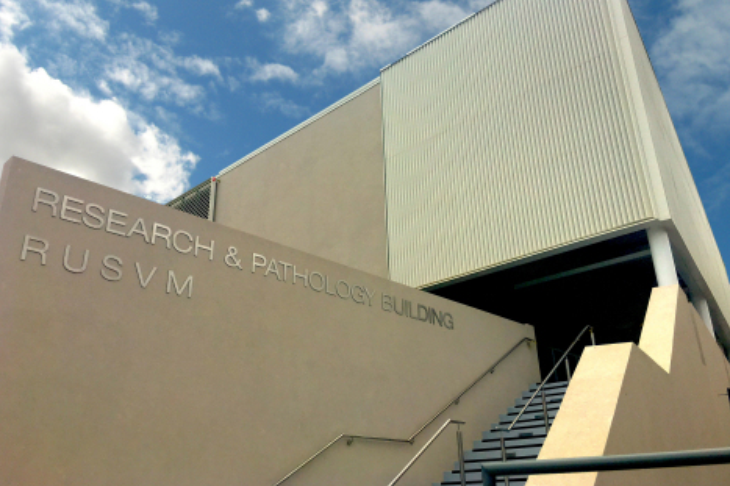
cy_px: 223
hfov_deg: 60.3
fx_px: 628
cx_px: 358
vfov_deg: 42.3
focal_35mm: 31
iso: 25
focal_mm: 4.15
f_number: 2.2
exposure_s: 1/4049
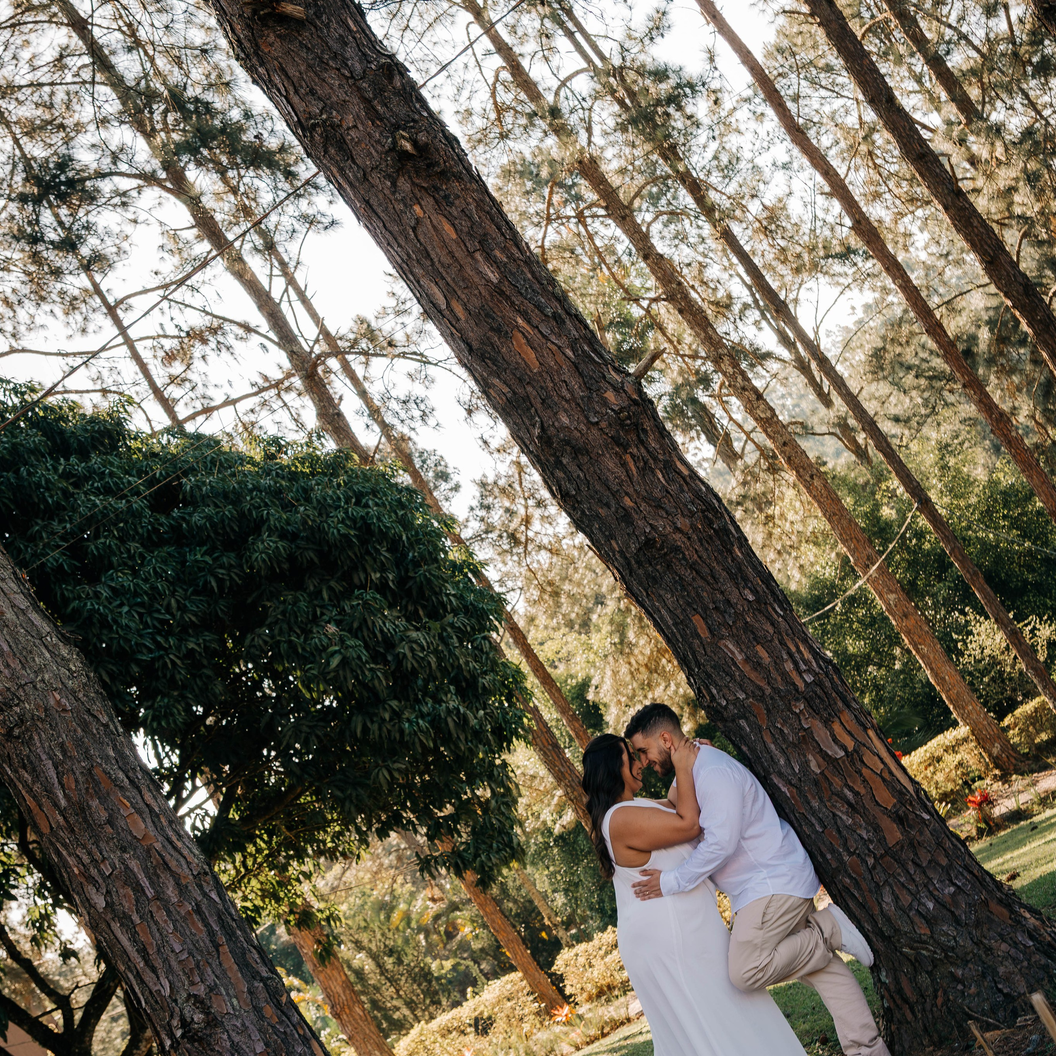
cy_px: 595
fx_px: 1726
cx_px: 530
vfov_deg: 34.0
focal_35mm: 50
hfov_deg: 34.0
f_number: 4
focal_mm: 26
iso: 100
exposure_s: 1/100
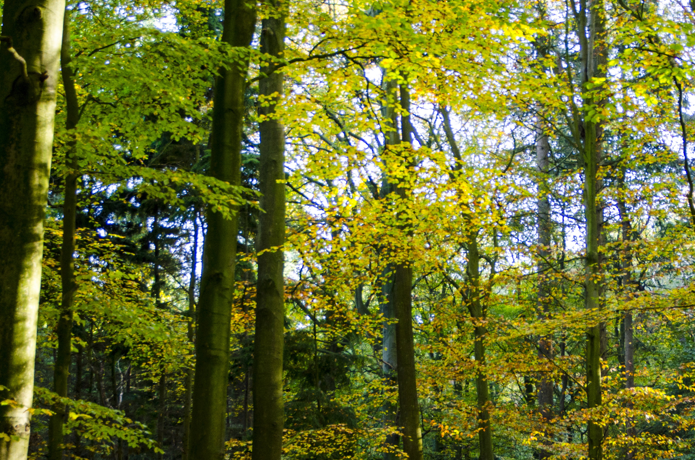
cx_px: 442
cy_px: 358
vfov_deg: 15.9
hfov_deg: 23.9
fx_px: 1637
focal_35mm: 85
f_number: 3.3
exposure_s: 1/100
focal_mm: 34
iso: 320
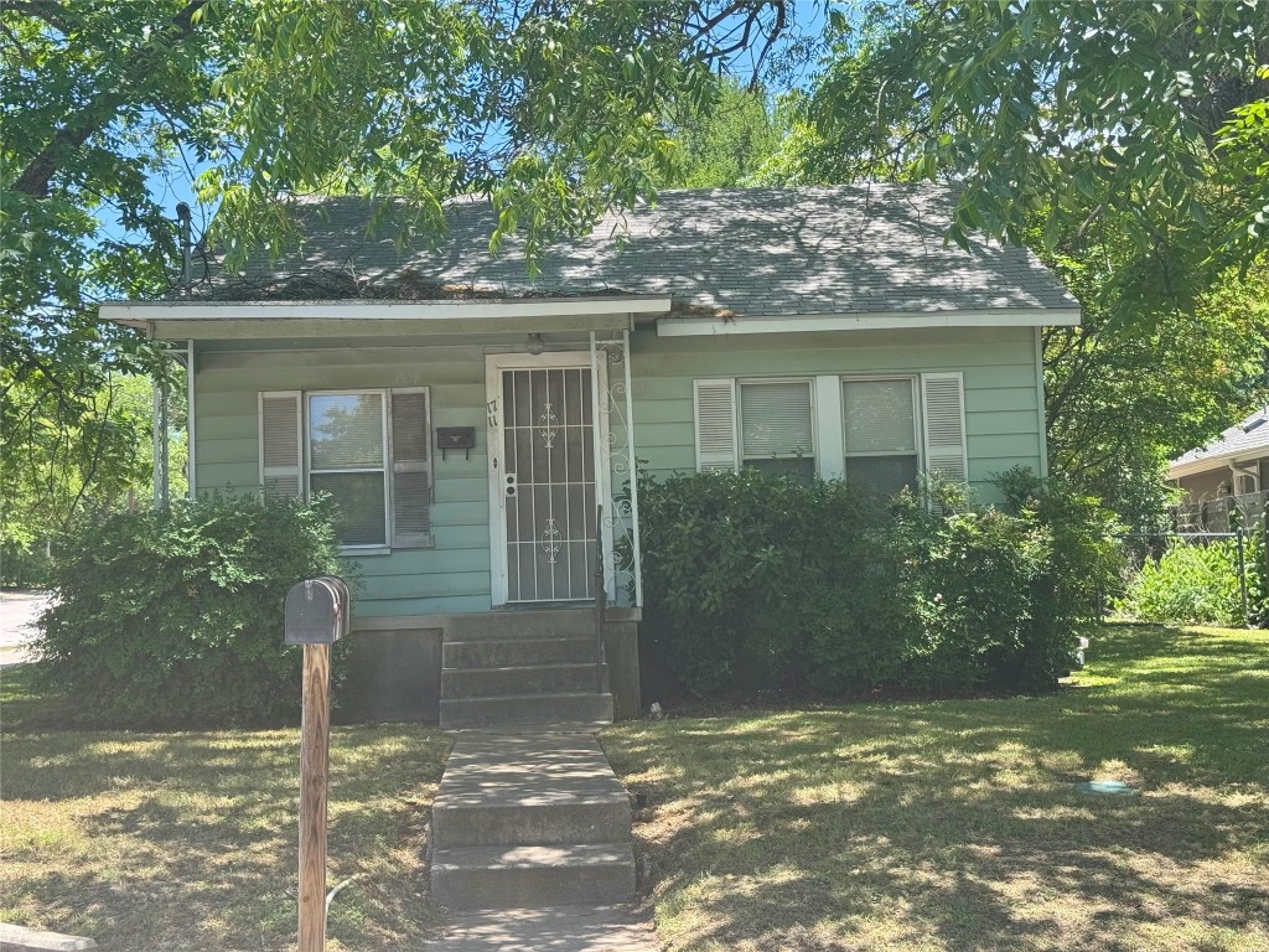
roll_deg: +2.3
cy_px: 476
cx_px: 634
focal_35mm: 48
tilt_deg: +4.2
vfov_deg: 30.3
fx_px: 1760
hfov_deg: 39.7
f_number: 1.78
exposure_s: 1/645
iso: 64
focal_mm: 6.76
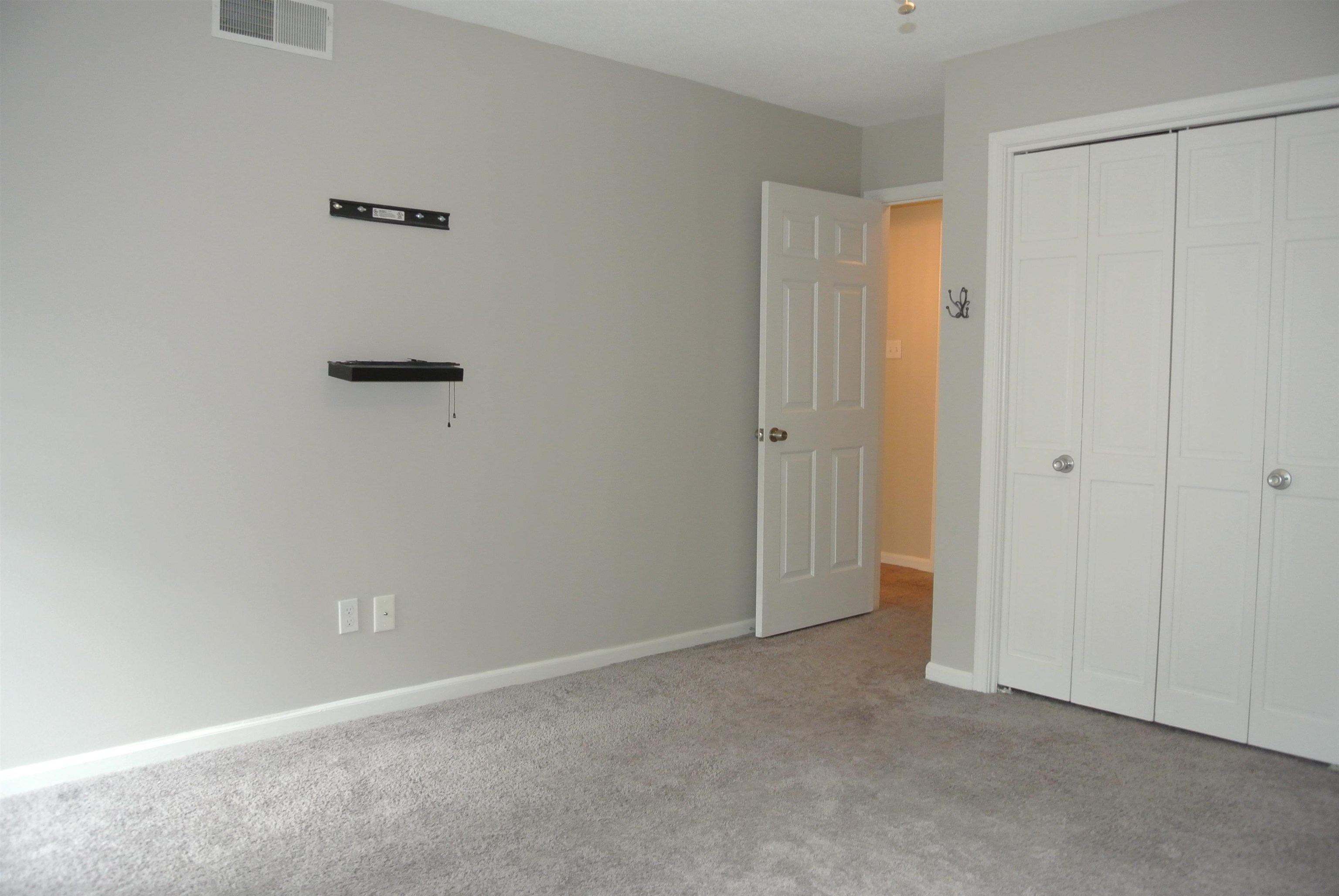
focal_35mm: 27
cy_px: 448
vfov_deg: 48.0
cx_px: 670
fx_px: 1005
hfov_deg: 67.3
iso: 800
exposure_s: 1/60
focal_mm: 10
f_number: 3.5
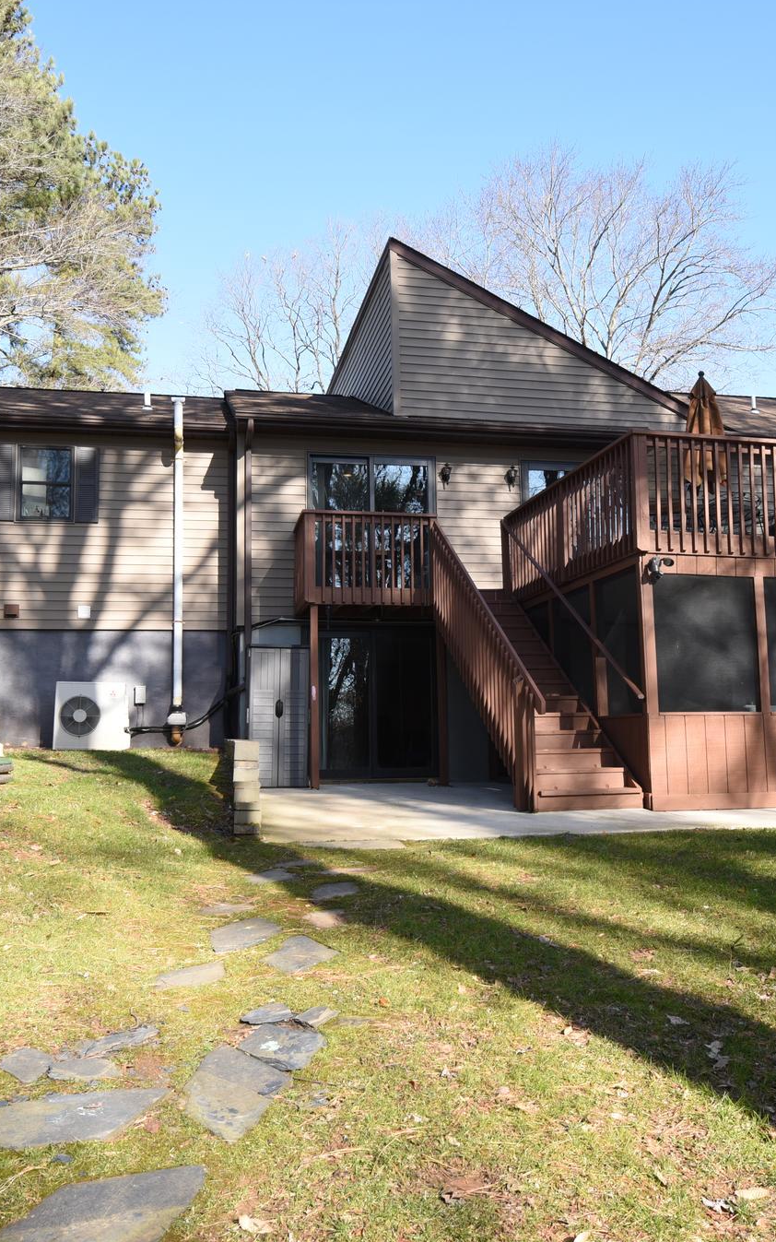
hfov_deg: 40.6
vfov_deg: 61.2
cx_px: 406
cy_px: 619
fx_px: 1049
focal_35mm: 31
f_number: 9
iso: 400
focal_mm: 20
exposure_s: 1/200
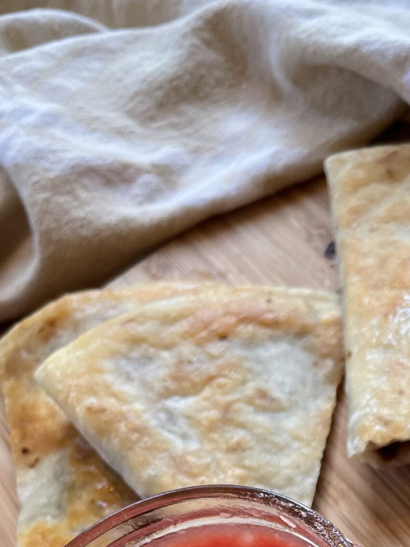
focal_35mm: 59
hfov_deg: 23.2
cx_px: 457
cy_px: 553
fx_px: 932
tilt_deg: -58.7
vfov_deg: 30.3
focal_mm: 4.2
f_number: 1.6
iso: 80
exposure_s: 1/60
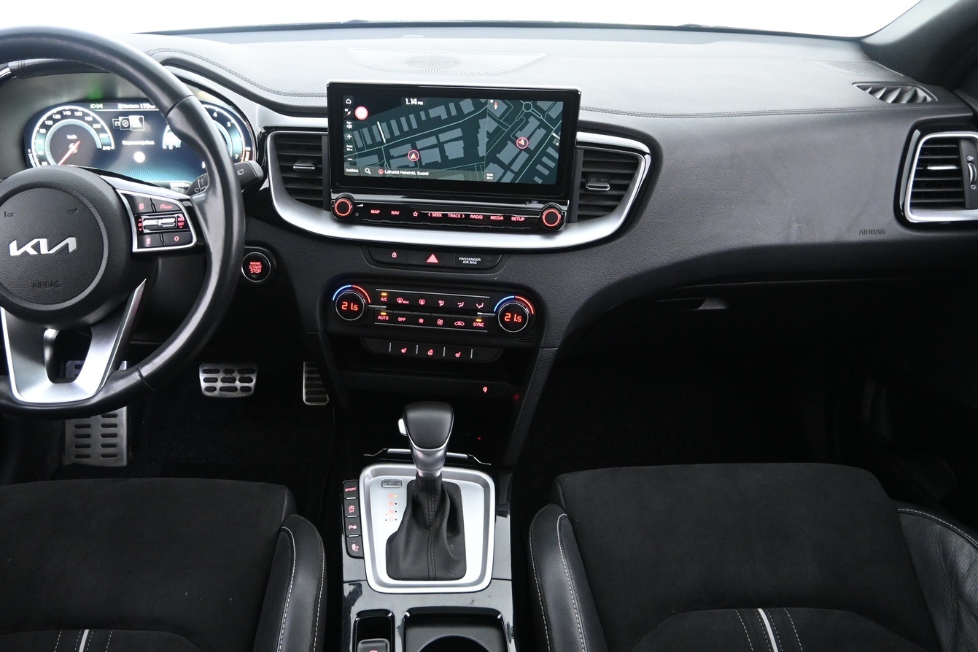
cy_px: 340
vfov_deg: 45.0
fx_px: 788
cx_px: 408
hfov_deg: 63.3
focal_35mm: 29
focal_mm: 16
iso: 3200
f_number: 3.5
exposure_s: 1/15
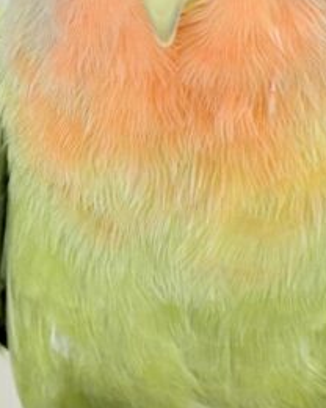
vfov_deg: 8.2
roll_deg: +1.9
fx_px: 2822
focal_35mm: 234
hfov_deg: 6.6
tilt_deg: -3.9
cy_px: 63
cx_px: 132
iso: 64
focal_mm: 5.96
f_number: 1.6
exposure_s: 1/117
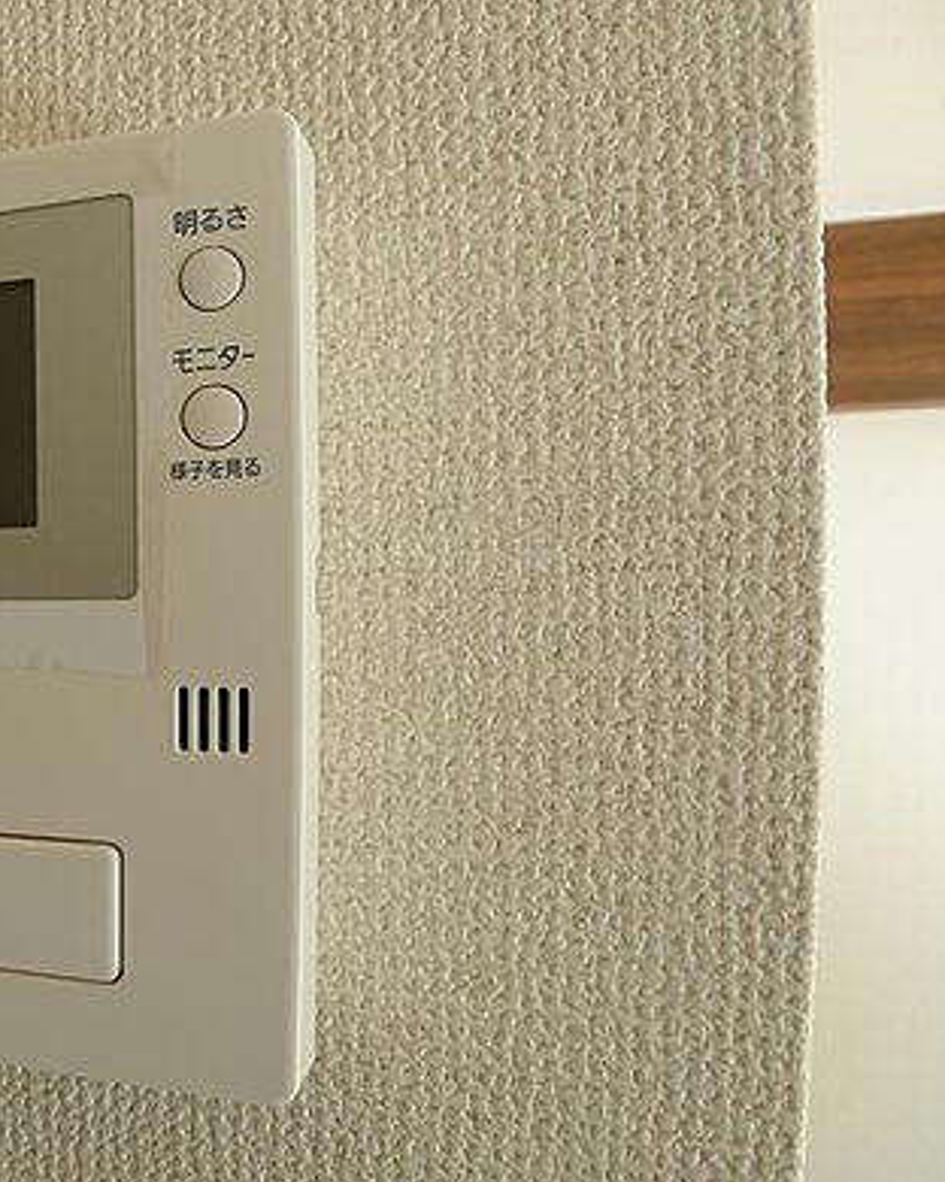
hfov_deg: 36.0
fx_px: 1294
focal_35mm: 37
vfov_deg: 49.0
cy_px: 635
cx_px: -9
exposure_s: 1/50
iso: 80
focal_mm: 5.1
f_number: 2.5
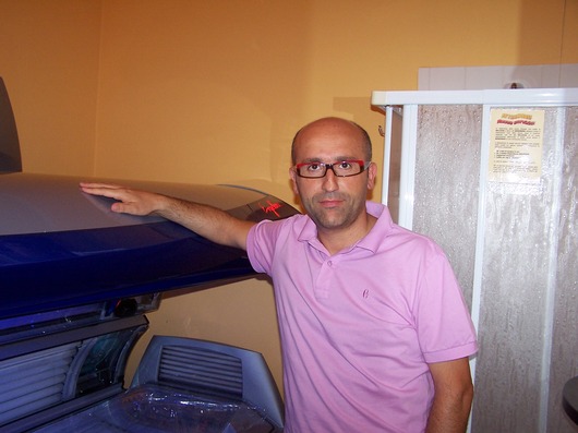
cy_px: 216
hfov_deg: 49.0
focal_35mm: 38
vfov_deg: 37.7
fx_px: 634
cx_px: 289
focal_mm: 6.3
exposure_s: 1/60
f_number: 2.8
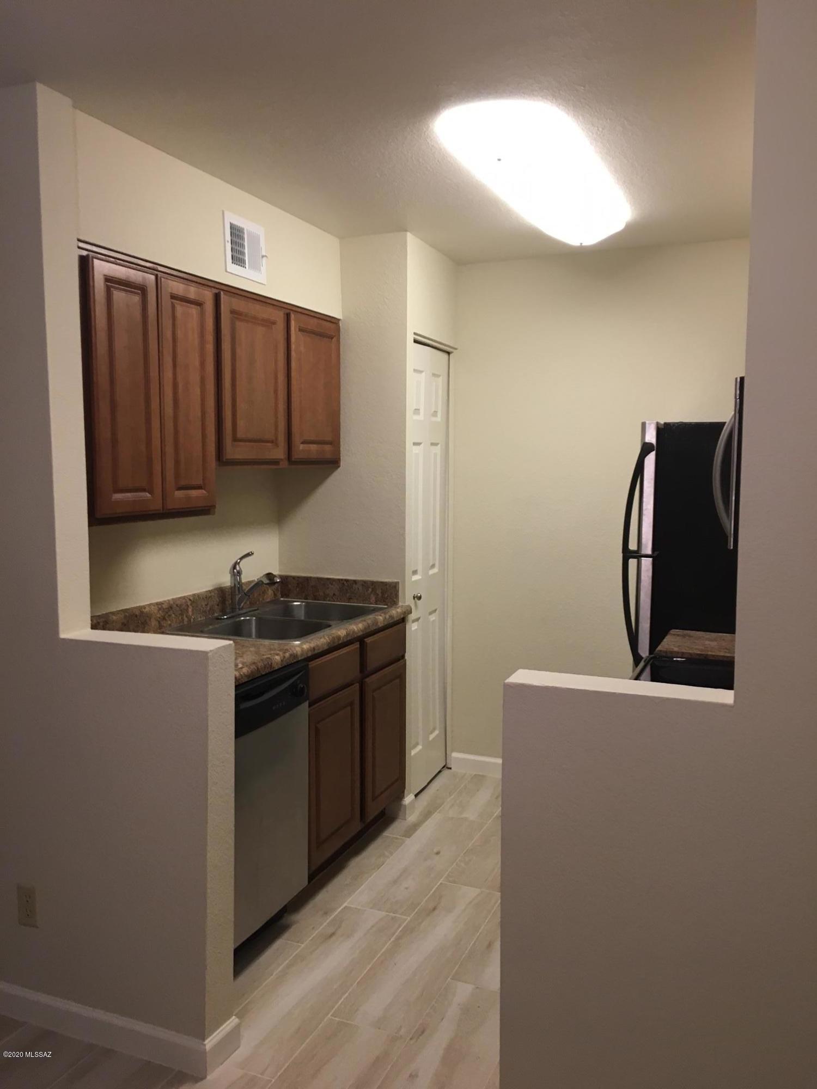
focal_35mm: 29
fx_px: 913
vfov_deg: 61.7
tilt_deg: -6.5
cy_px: 544
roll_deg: +0.5
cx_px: 408
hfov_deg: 48.2
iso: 64
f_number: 2.2
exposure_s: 1/30
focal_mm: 4.15
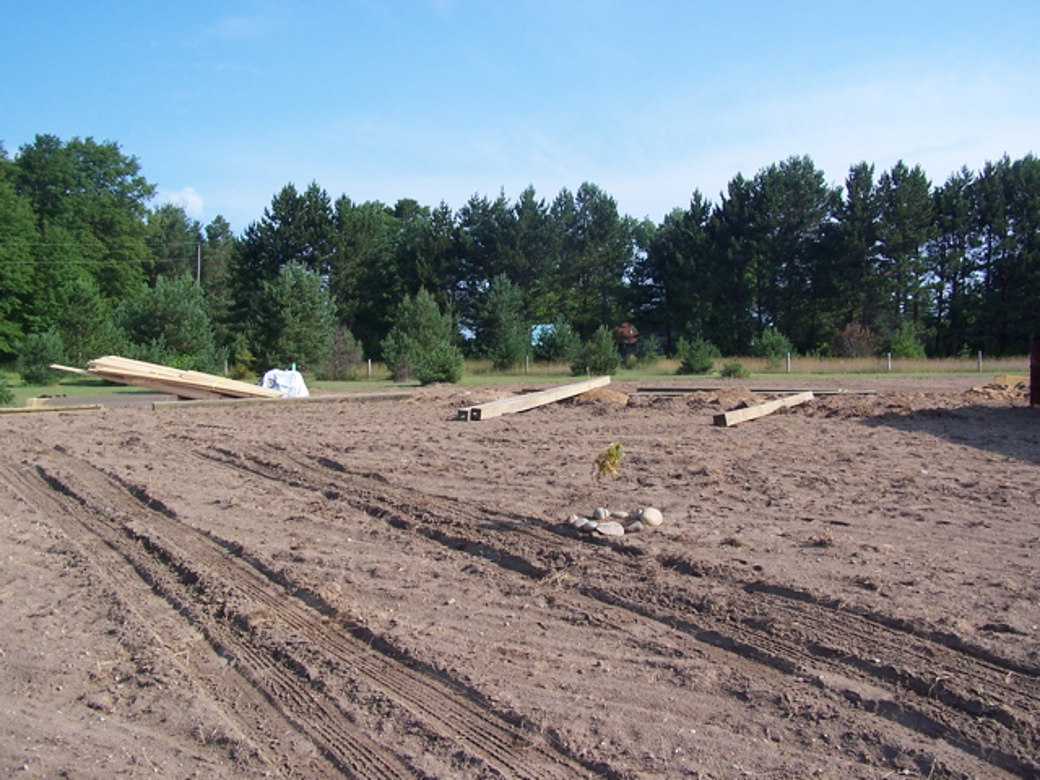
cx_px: 520
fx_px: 1142
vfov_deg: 37.7
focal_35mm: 38
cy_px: 390
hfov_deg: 49.0
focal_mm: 6.3
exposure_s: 1/500
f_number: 4
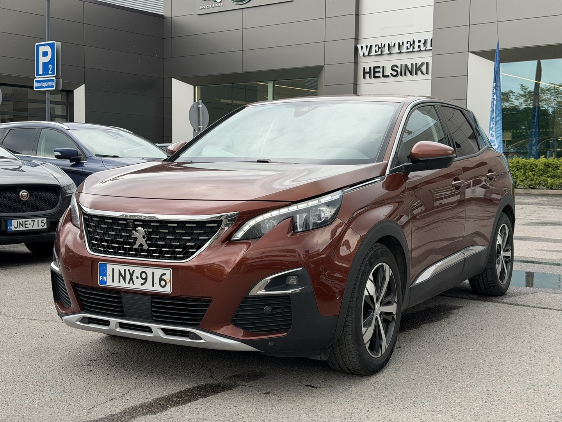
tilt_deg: -3.5
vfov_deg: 30.3
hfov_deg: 39.7
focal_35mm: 48
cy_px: 211
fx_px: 779
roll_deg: -0.4
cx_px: 281
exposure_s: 1/962
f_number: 1.78
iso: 64
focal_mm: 6.76
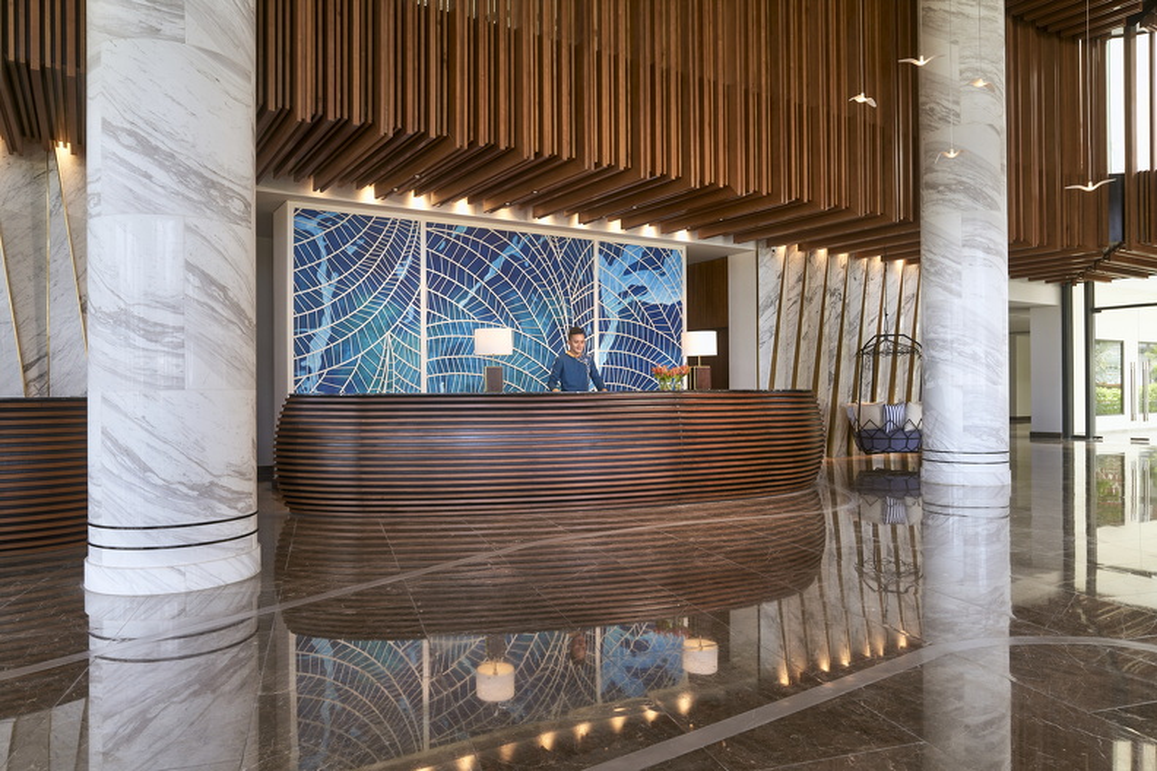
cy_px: 386
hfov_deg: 73.7
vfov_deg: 53.1
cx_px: 578
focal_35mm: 24
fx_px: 771
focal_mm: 24
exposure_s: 1
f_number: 11
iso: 160
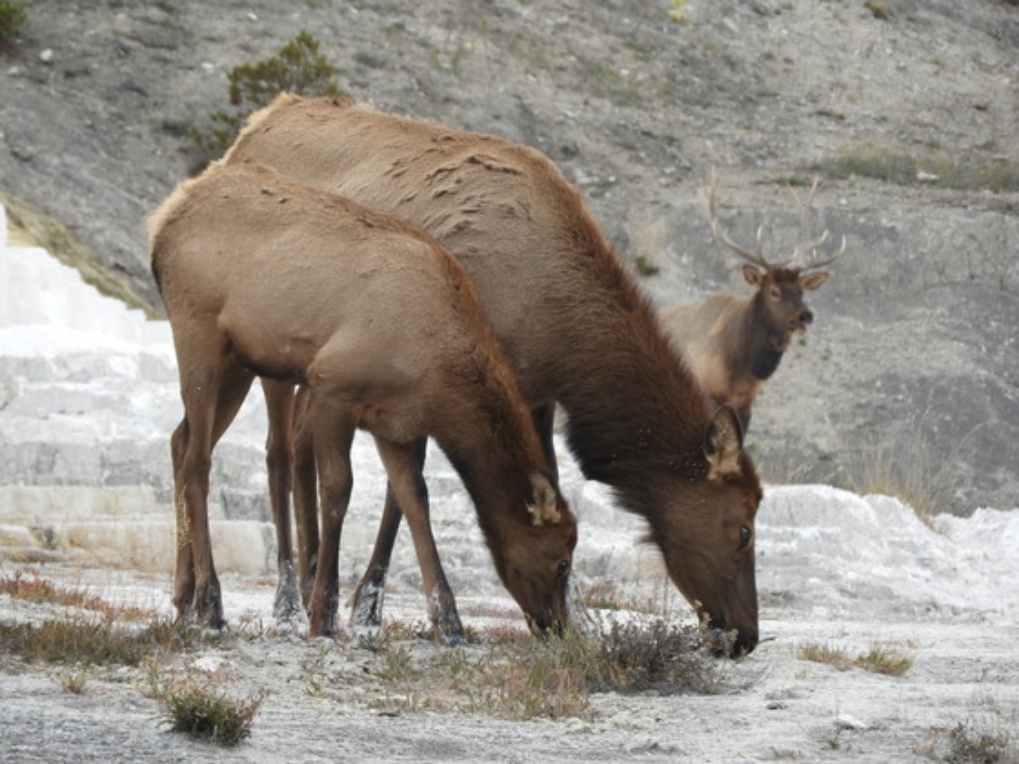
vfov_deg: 2.7
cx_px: 510
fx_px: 16190
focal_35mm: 550
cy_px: 382
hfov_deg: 3.6
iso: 180
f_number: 5.6
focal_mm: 98.5
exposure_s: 1/250
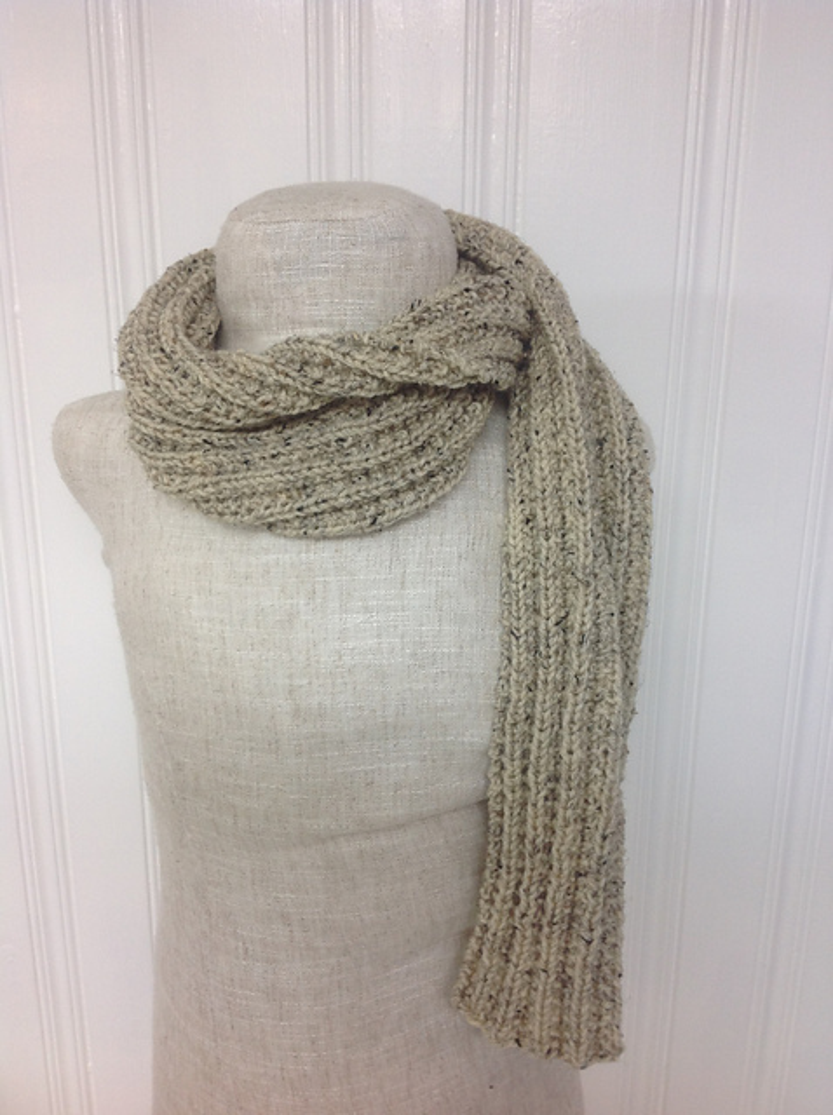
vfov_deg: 52.7
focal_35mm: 35
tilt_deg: -17.0
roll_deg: +0.4
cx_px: 416
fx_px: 1126
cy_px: 558
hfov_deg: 40.6
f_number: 2.4
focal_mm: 4.28
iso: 50
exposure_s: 1/17
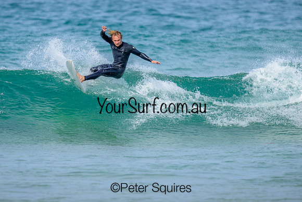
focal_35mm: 1101
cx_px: 138
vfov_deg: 1.3
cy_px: 89
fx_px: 9235
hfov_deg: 1.9
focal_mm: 800
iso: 280
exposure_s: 1/2000
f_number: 6.3
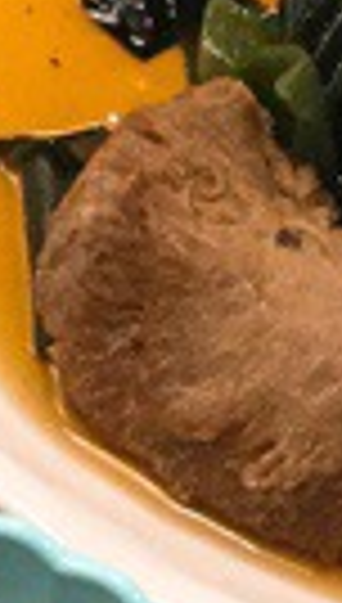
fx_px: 2579
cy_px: 940
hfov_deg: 7.6
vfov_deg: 12.6
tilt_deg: -71.9
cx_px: 76
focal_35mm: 161
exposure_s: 1/20
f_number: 2.4
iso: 200
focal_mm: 3.3
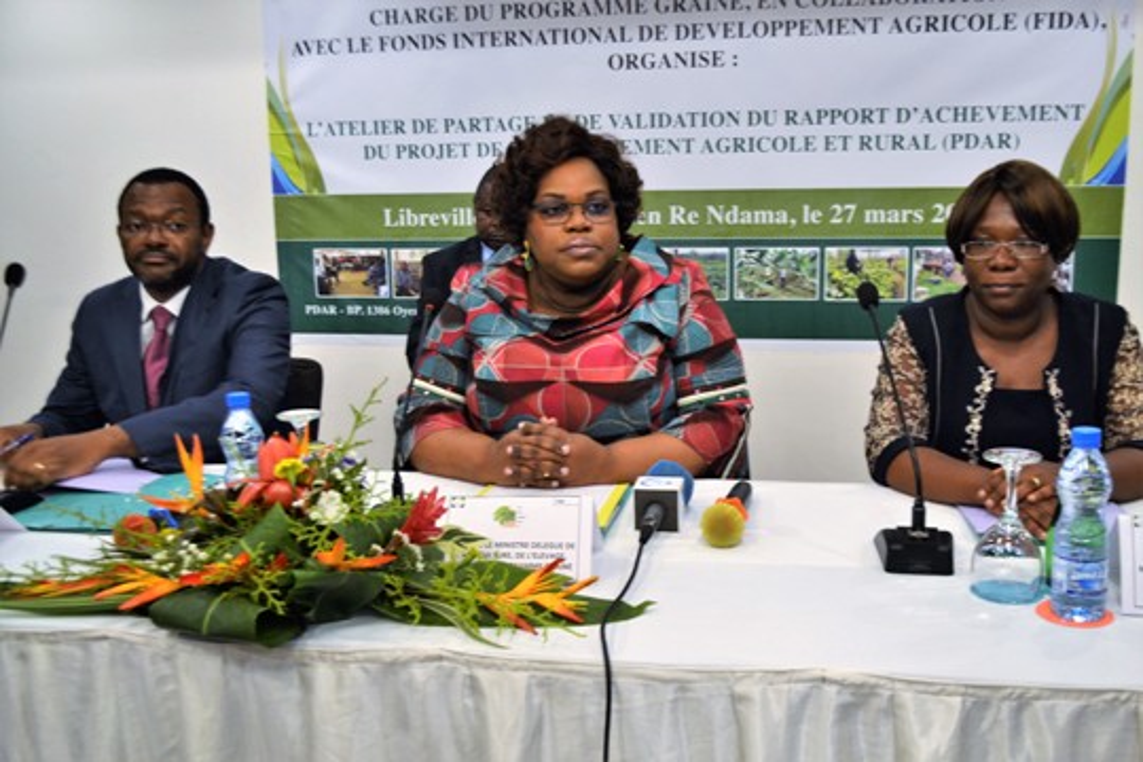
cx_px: 572
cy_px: 381
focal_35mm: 36
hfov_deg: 53.1
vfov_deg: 36.9
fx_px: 1143
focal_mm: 24
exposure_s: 1/25
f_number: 4
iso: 400
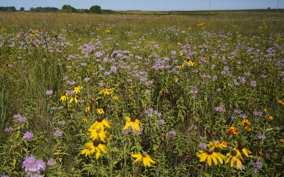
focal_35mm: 43
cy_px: 91
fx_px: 333
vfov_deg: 29.9
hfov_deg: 46.0
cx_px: 117
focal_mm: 35
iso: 100
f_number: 5
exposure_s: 1/1000
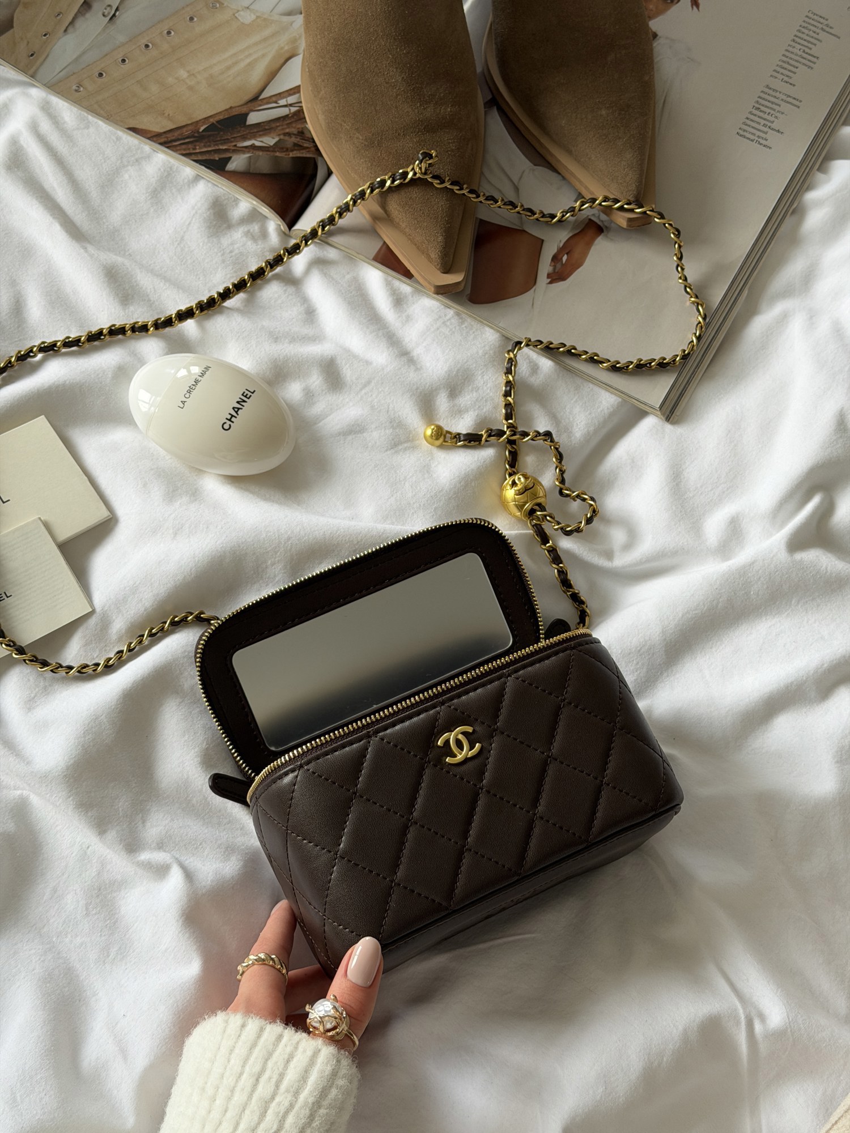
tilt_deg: -67.3
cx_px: 425
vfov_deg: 39.7
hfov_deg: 30.3
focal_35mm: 48
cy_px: 566
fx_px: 1572
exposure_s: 1/153
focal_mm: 6.76
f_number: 1.78
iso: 50
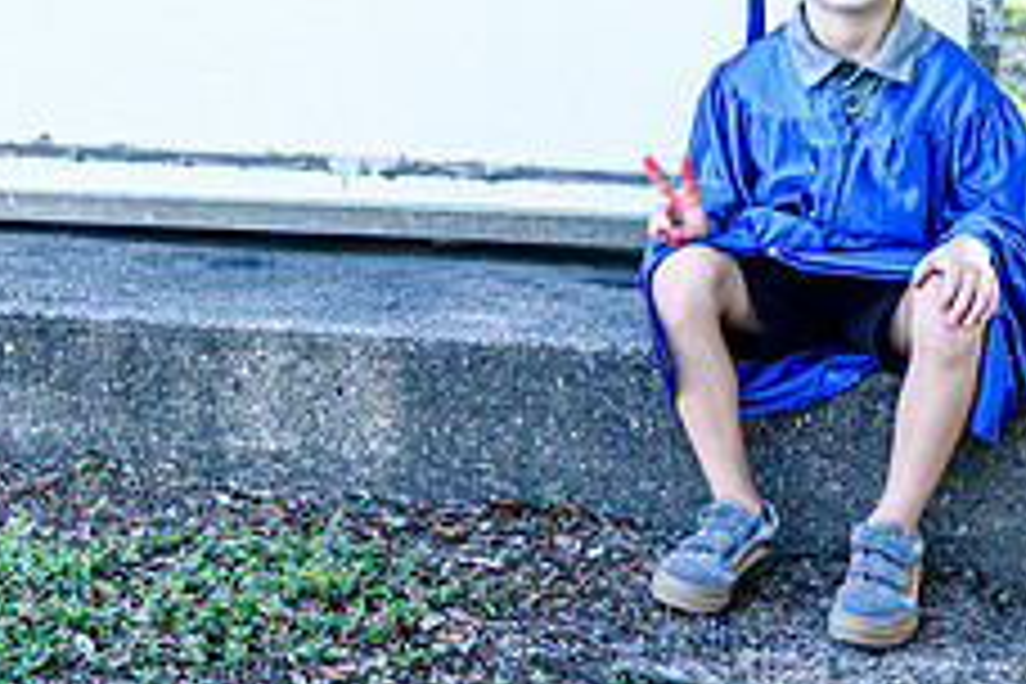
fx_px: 3192
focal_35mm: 112
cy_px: 79
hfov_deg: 18.2
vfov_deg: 12.2
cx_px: 399
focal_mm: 35
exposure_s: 1/640
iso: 250
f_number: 2.8
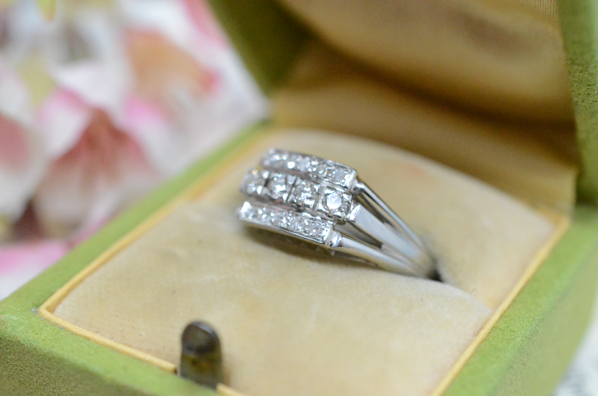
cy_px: 198
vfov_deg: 22.5
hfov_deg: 33.5
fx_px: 995
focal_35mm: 60
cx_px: 299
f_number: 6.3
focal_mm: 40
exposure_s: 1/1600
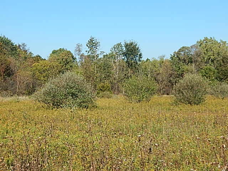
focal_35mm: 69
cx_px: 114
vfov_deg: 21.3
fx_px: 454
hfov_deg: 28.2
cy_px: 86
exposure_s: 1/800
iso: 125
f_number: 4.1
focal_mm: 12.3
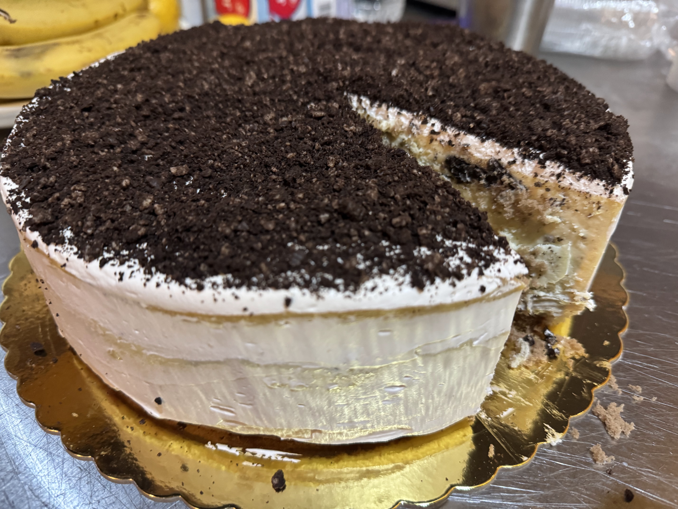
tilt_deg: -39.1
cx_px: 339
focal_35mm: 24
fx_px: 470
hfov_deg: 71.6
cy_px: 254
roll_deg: +1.2
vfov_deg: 56.8
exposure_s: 1/40
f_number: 1.78
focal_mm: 6.76
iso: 640
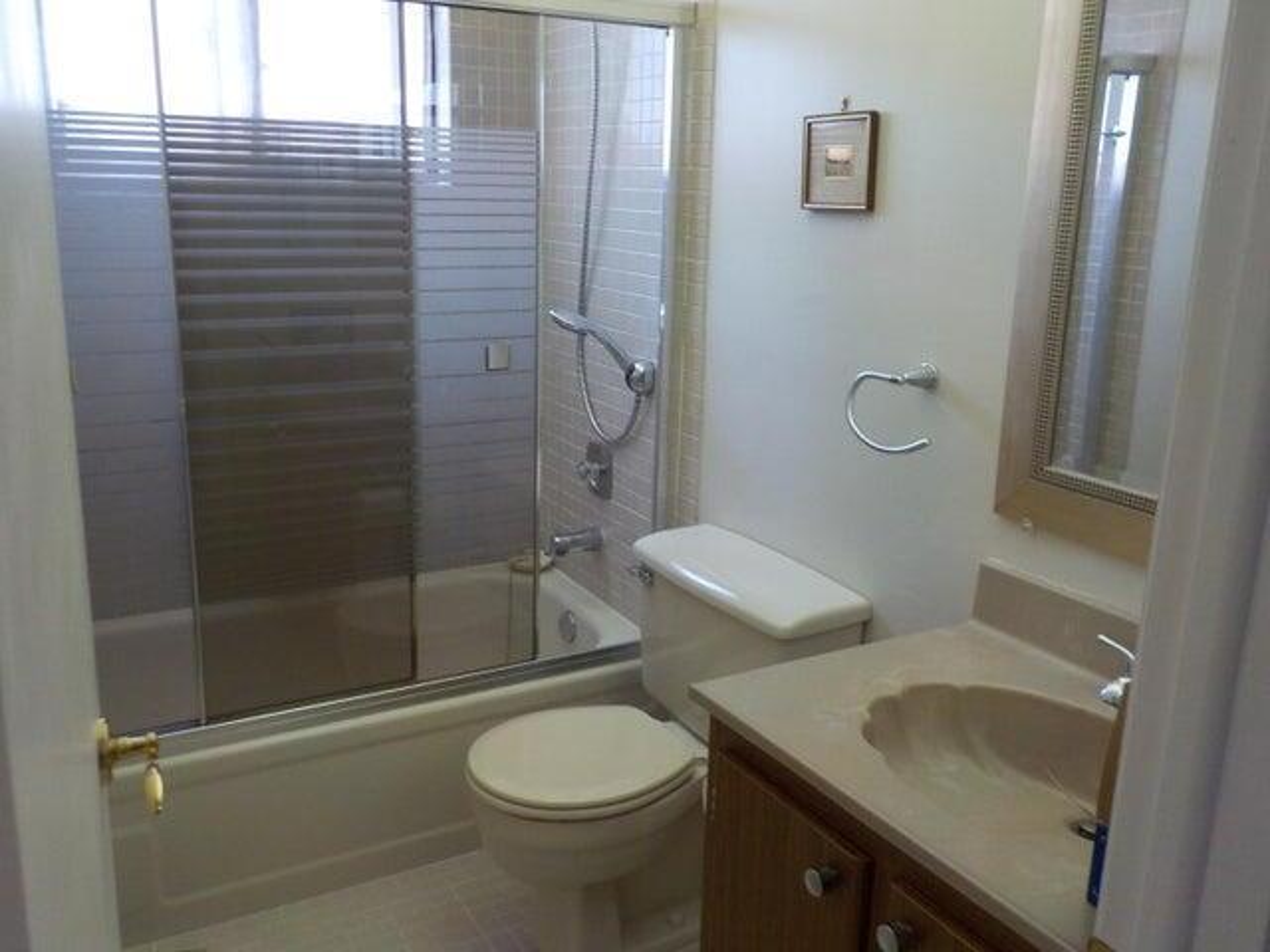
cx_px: 635
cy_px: 476
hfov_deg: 60.0
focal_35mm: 30
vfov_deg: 46.8
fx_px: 1101
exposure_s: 1/30
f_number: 3.3
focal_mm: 4.1
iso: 280
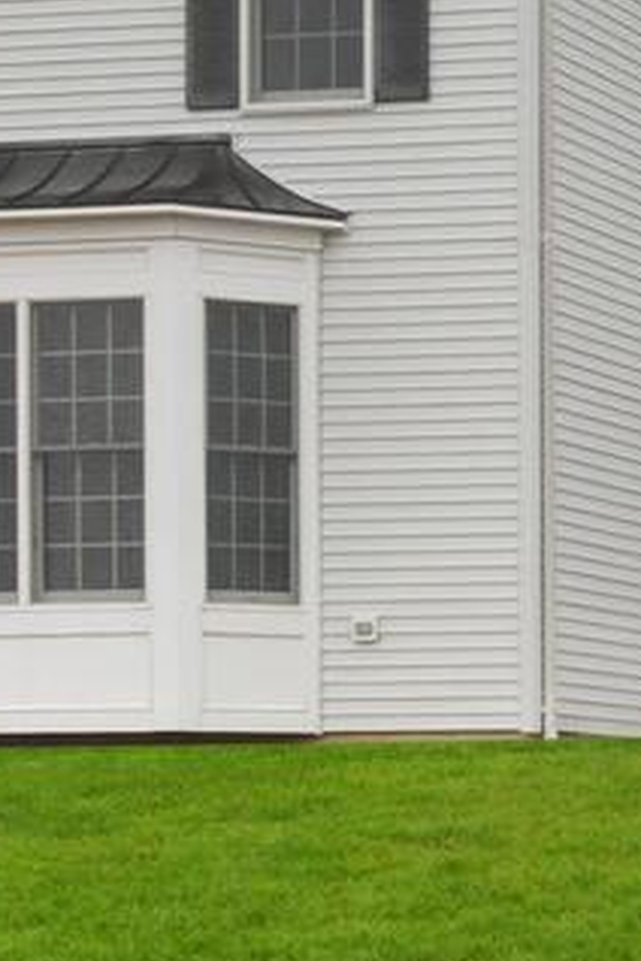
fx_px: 3632
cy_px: 209
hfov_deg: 9.1
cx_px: 1509
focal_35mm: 136
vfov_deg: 15.0
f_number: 9
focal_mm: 20
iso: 640
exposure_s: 1/40
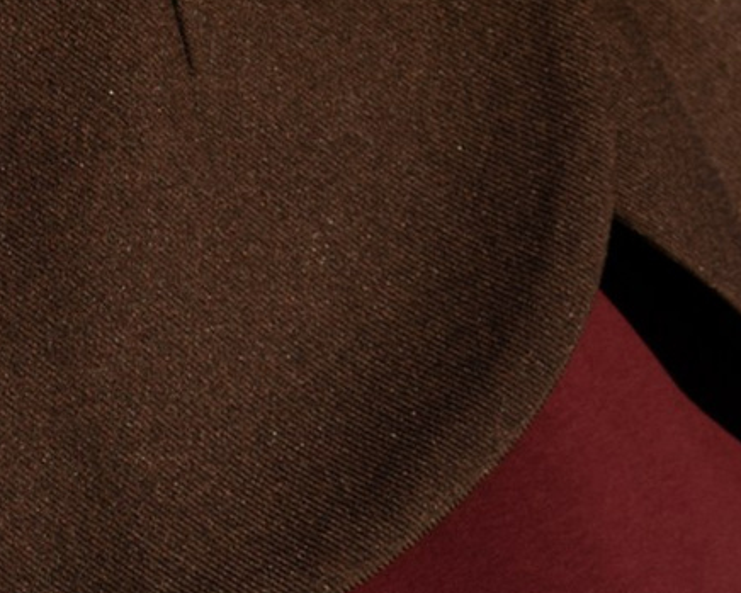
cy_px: -1652
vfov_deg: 2.2
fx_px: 15399
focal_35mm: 702
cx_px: 294
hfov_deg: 2.8
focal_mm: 85
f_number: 5
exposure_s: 1/800
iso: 125
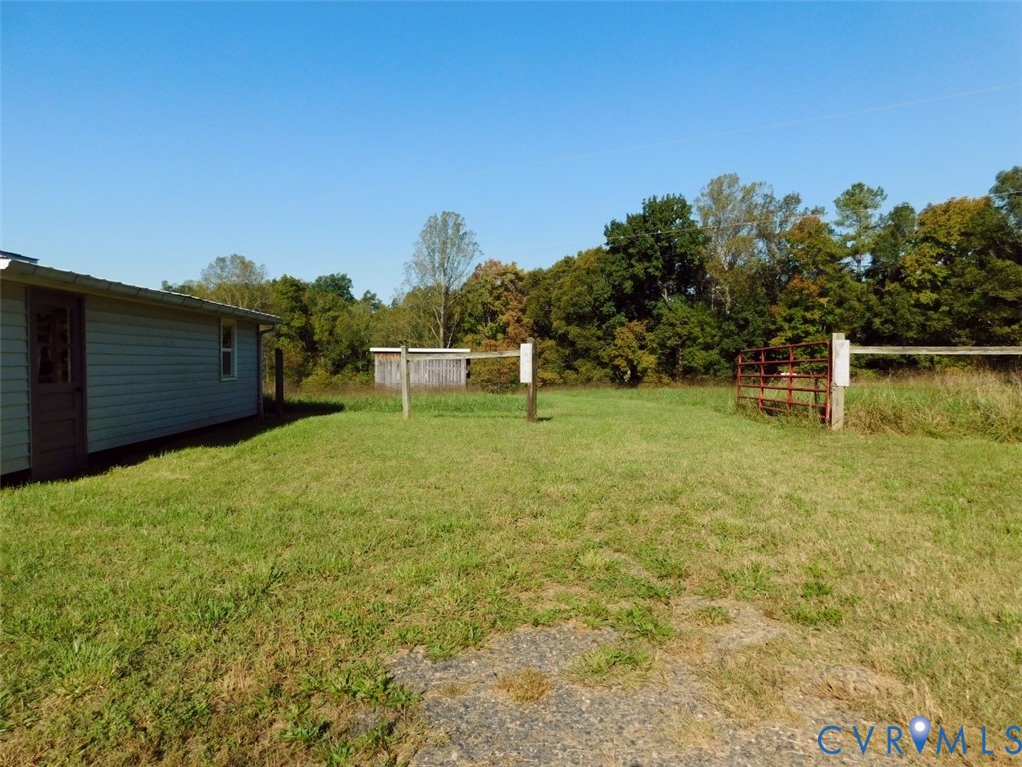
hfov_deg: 73.9
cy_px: 384
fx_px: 679
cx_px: 511
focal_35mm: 23
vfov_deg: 58.9
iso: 125
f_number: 6
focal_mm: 4
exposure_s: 1/640
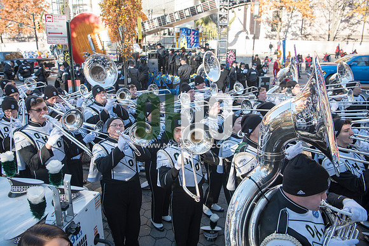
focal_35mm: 24
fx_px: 246
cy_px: 123
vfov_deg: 53.2
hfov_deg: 73.7
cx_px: 184
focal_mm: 24
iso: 320
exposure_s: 1/500
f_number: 4
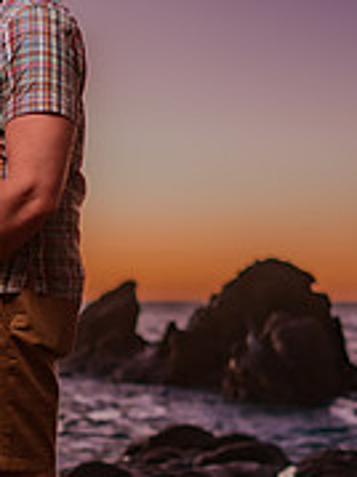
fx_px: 1625
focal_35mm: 118
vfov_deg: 16.7
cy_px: 307
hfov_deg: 12.5
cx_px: 94
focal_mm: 35
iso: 400
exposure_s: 1/200
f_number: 1.8
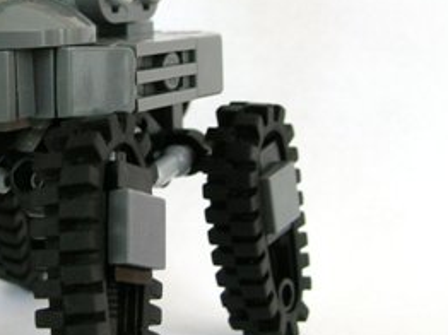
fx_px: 1138
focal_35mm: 88
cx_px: 62
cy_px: 98
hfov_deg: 21.9
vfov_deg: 16.7
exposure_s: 1/22.4
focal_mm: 6
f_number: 2.7
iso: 50
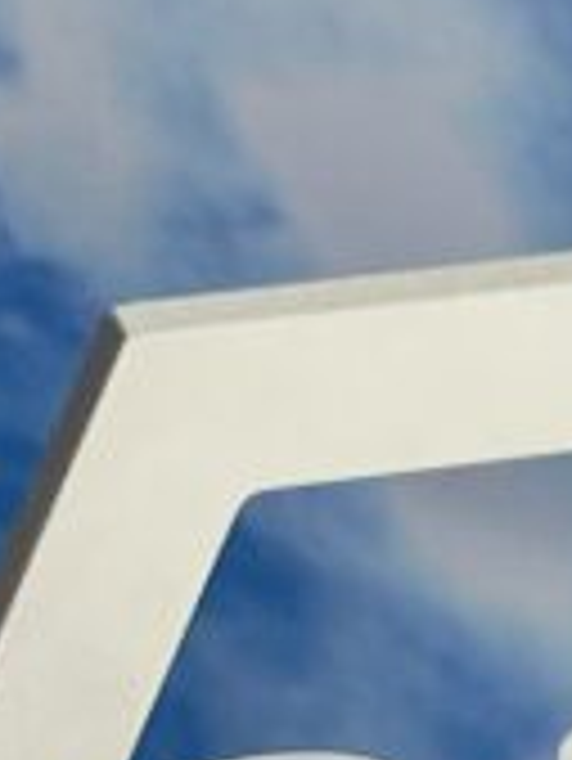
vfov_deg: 8.5
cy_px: 1106
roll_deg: +4.8
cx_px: 964
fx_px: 4995
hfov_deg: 6.4
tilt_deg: -21.2
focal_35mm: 227
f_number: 1.78
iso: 500
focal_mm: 6.86
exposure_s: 1/40
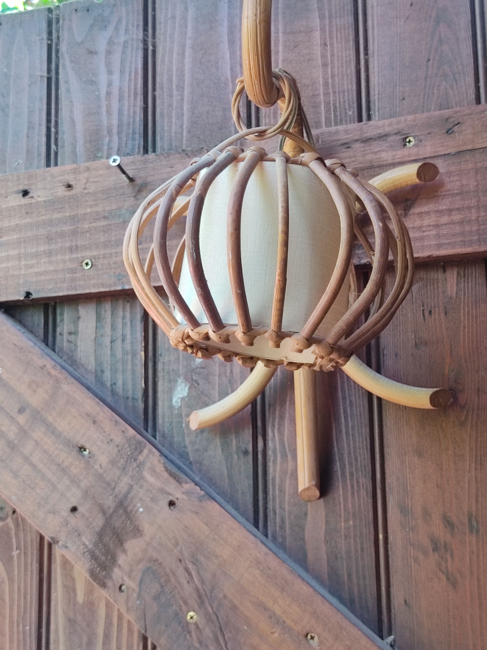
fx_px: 488
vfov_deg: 67.3
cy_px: 325
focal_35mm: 26
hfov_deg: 53.1
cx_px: 244
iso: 181
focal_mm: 4.74
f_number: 1.79
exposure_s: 1/50
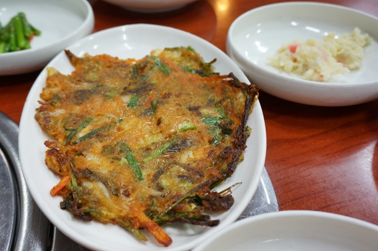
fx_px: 409
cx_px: 161
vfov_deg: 34.1
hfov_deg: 49.4
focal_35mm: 39
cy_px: 142
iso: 200
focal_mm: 20
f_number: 4
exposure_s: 1/20
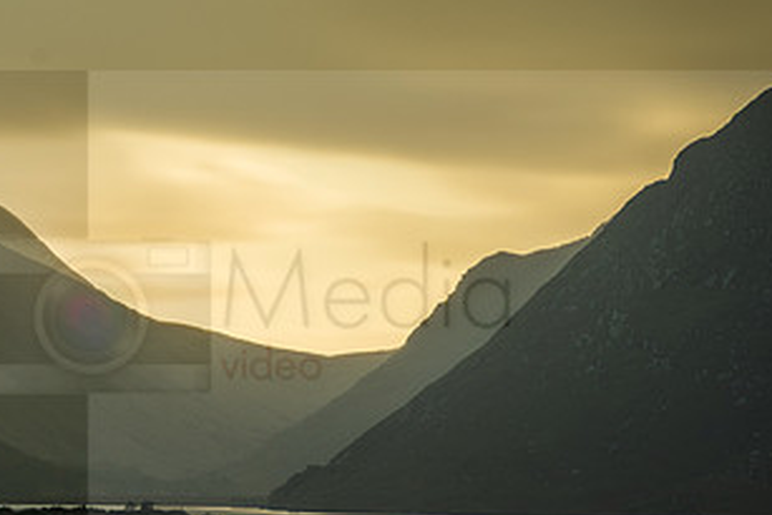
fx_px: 8109
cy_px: 313
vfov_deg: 3.6
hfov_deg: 5.4
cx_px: 91
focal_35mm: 378
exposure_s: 30
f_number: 8
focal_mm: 200
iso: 200
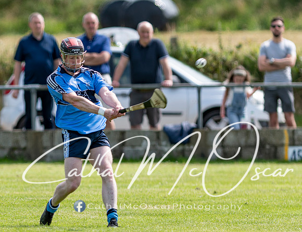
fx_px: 6678
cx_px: 54
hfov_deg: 2.6
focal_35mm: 758
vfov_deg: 2.0
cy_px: 135
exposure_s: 1/1600
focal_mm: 300
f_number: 2.8
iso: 100
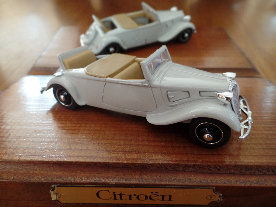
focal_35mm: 23
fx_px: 183
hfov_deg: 73.9
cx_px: 138
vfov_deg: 58.9
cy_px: 104
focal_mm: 4.1
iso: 240
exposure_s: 1/30
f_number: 2.8
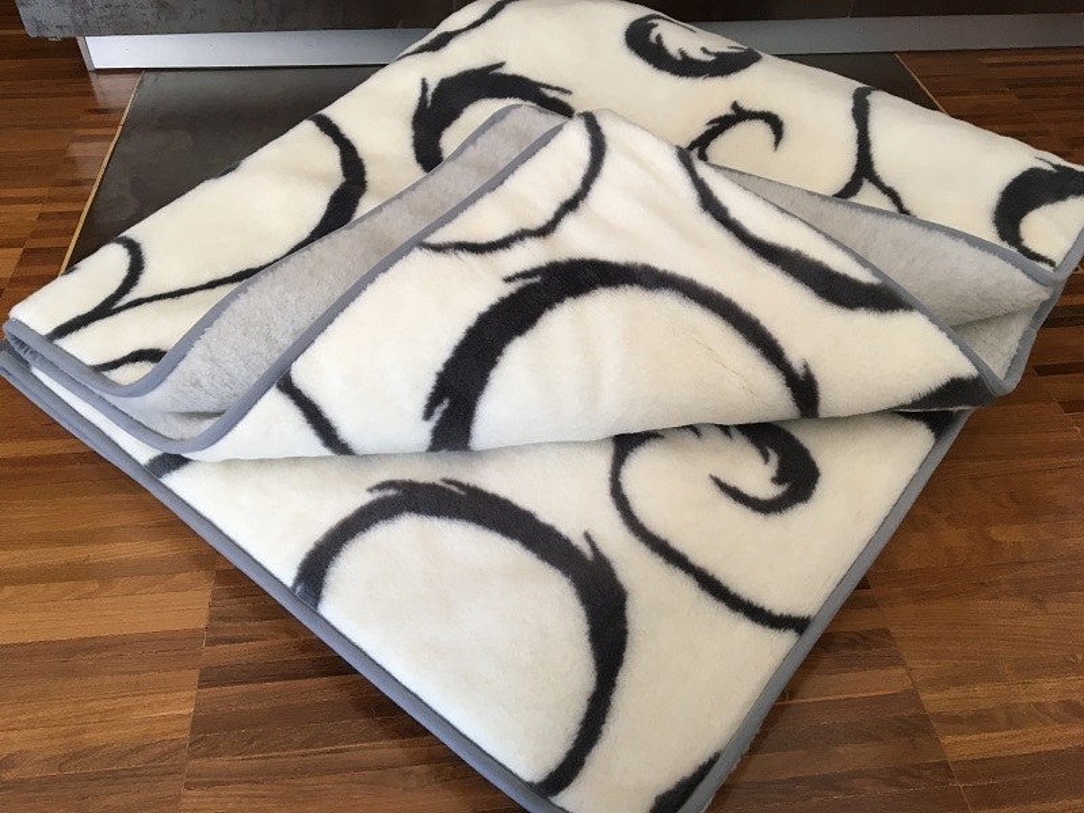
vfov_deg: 48.2
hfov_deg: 61.7
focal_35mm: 29
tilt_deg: -45.4
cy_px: 406
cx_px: 542
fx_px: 908
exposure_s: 1/33
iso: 40
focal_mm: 4.15
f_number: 2.2
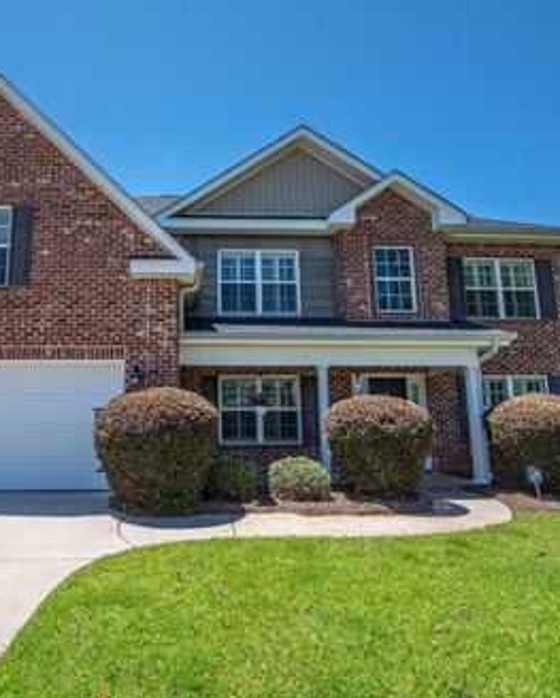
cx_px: 215
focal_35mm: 20
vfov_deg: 80.3
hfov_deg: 67.3
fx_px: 414
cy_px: 350
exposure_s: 1/640
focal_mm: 14
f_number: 13
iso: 500
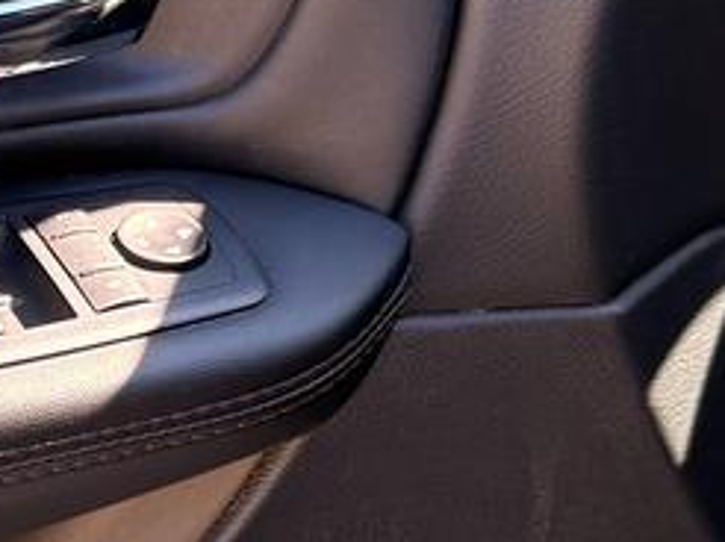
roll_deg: +1.4
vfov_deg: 11.8
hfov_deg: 14.5
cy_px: 498
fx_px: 2615
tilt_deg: -38.0
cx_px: -421
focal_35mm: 125
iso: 100
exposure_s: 1/279
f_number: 1.78
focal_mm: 6.76
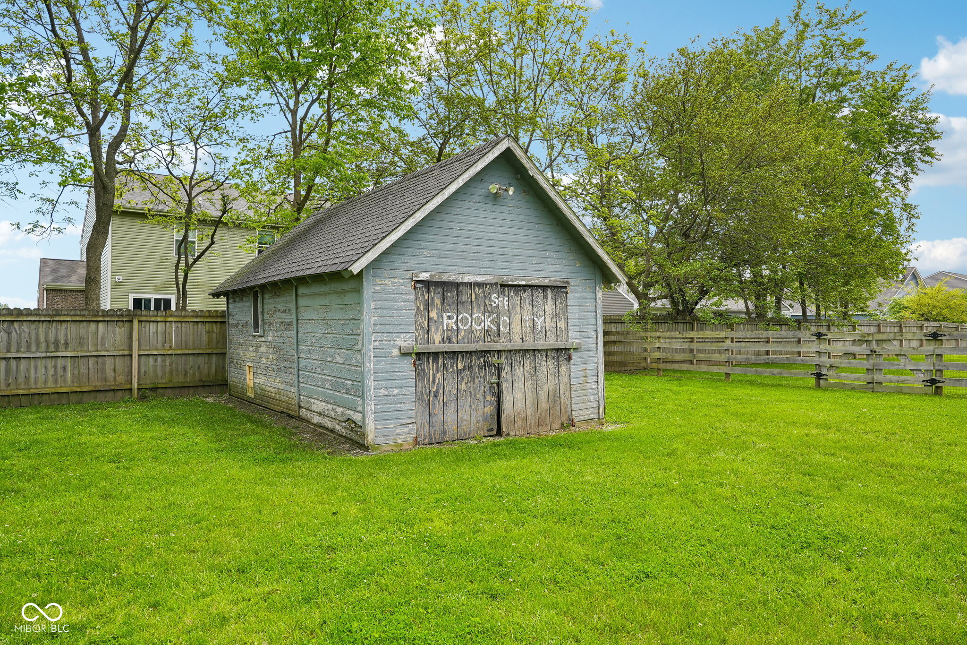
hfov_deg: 73.7
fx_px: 645
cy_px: 322
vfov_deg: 53.1
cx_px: 484
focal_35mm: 24
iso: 100
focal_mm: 24
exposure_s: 1/125
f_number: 8
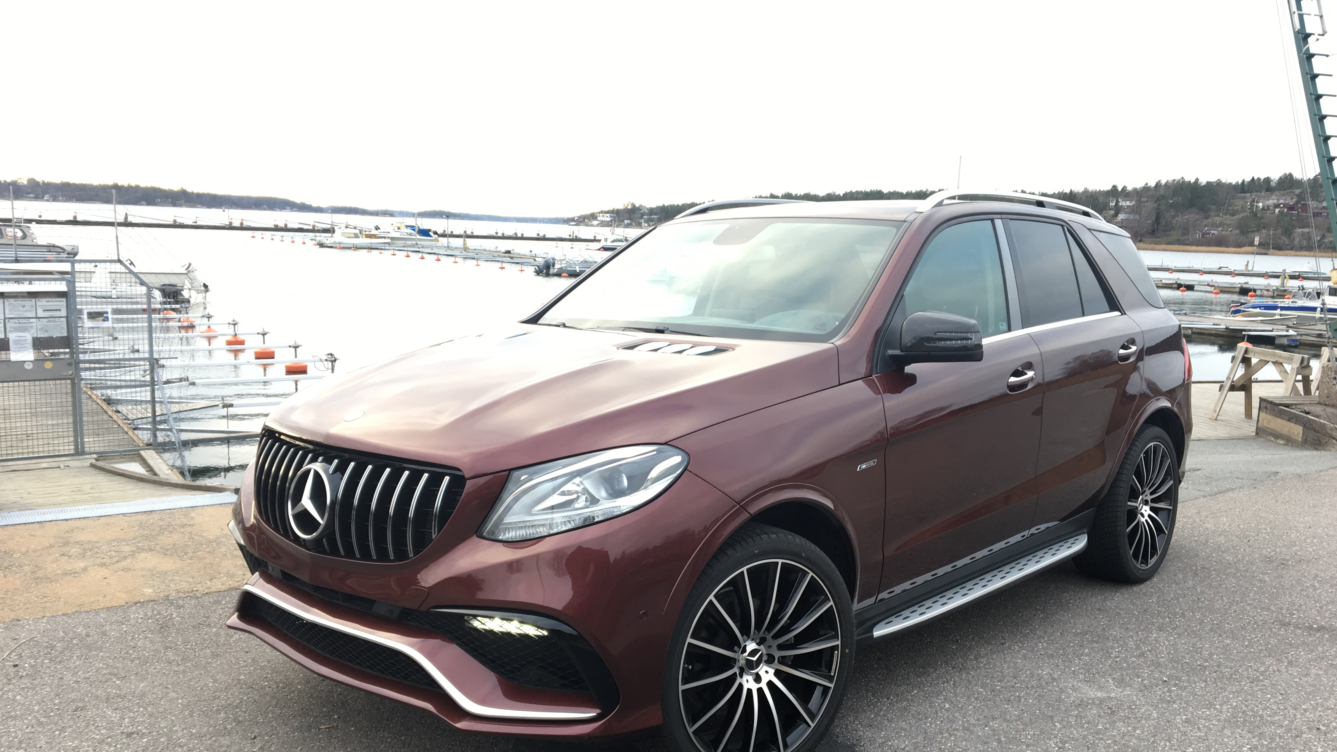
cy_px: 424
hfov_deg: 61.0
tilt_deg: -10.0
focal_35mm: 32
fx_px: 1134
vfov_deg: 36.6
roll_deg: -3.2
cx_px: 675
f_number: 2.2
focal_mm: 4.15
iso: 32
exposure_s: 1/100
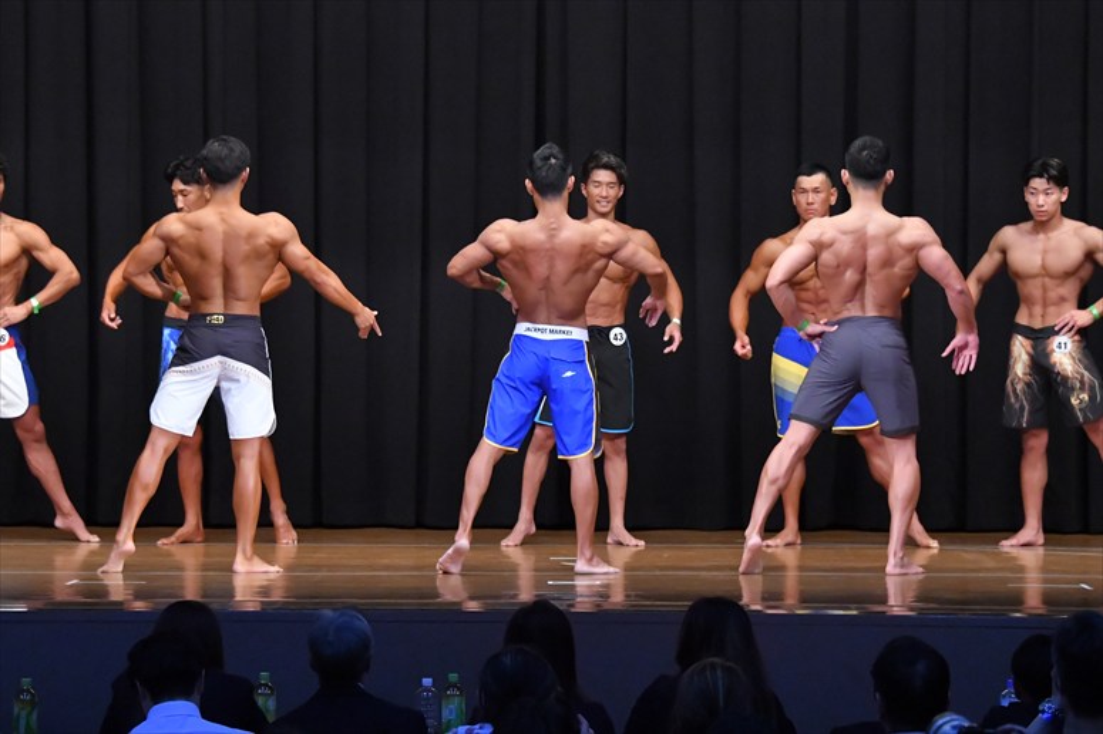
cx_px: 552
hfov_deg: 13.1
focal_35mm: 157
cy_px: 367
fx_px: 4808
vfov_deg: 8.7
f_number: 5.6
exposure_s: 1/400
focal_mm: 105
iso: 8000
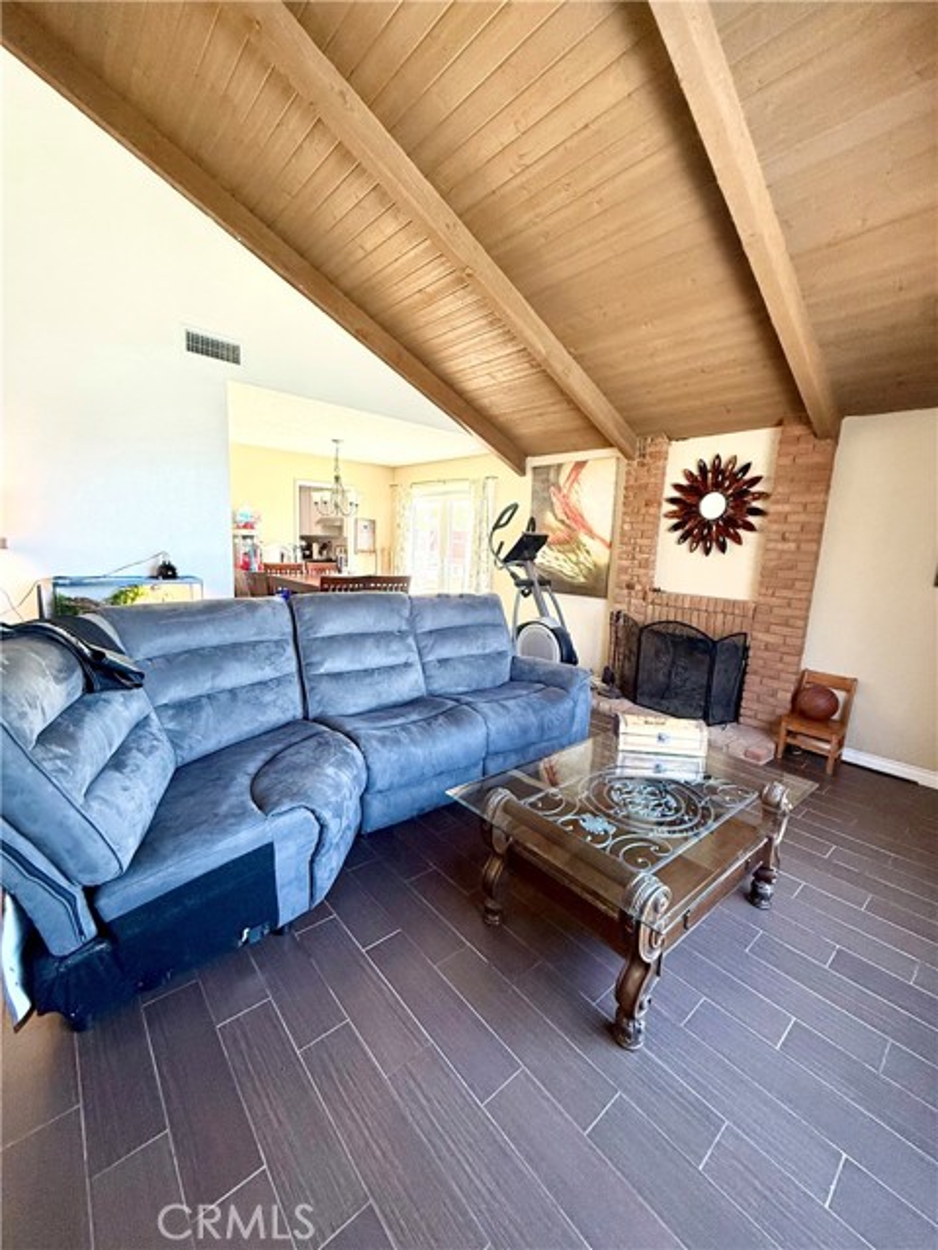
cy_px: 625
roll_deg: -3.0
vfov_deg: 102.1
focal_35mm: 14
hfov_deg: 85.7
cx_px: 469
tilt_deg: -8.6
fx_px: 506
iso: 400
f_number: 2.2
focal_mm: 2.22
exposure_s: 1/120
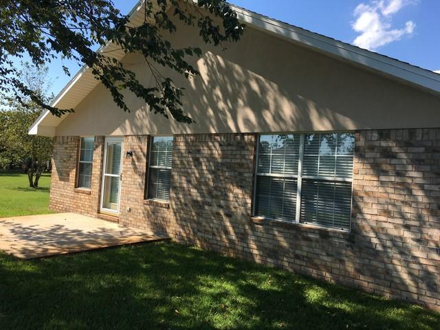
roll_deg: -4.0
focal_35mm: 29
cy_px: 165
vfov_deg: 48.2
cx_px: 220
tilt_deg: +4.4
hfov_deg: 61.7
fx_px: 369
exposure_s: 1/894
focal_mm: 4.15
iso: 25
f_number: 2.2
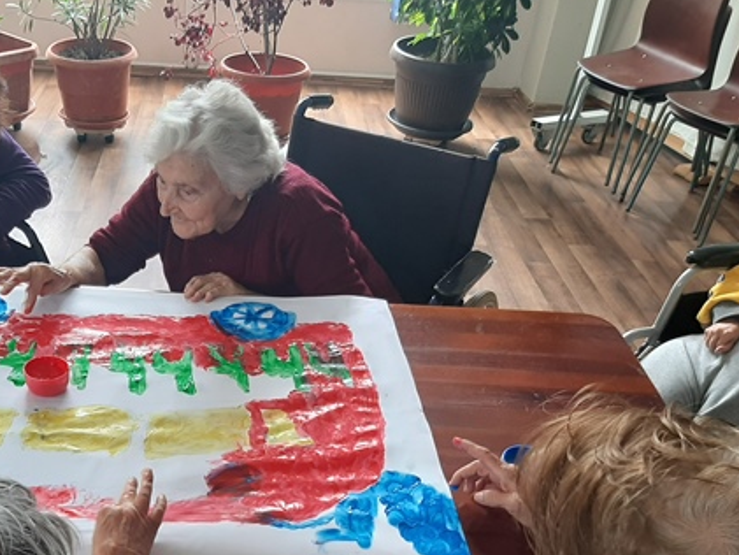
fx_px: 876
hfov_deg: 44.6
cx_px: 205
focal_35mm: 41
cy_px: 416
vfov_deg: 34.4
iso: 64
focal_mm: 3.93
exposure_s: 1/100
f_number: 1.7
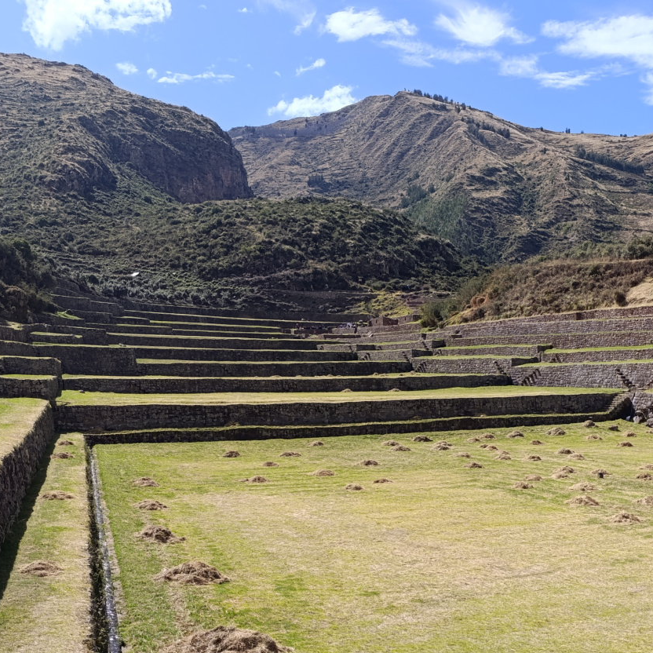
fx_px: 832
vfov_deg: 42.2
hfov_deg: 42.7
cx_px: 383
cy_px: 446
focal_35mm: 39
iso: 50
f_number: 1.6
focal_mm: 6.14
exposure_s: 1/515
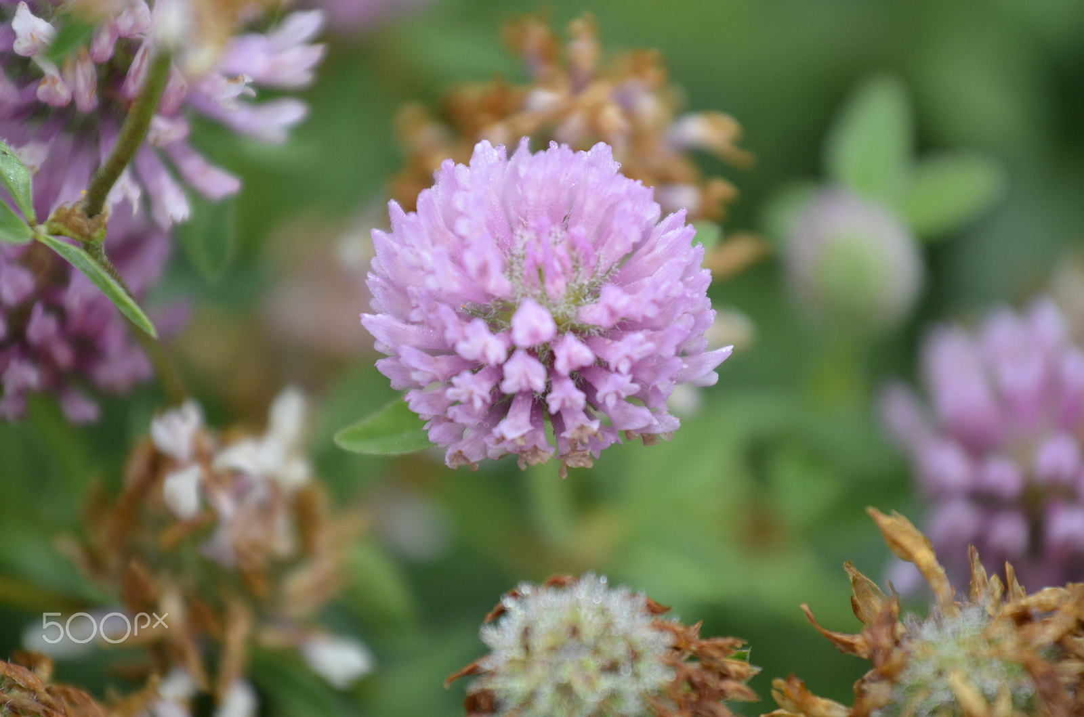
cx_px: 542
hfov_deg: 6.9
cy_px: 358
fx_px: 9013
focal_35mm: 300
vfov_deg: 4.6
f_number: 4
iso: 400
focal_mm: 200
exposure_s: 1/250
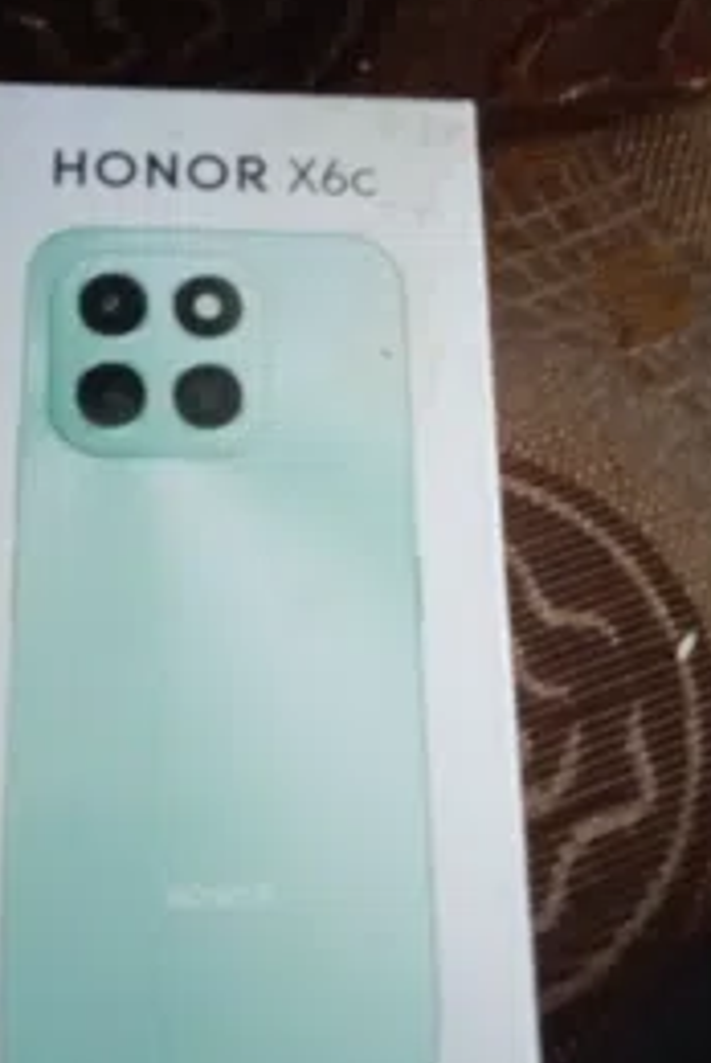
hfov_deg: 33.2
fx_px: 1182
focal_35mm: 40
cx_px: 241
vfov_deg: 48.4
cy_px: 558
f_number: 1.8
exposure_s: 1/16.7
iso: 1543
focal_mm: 4.15
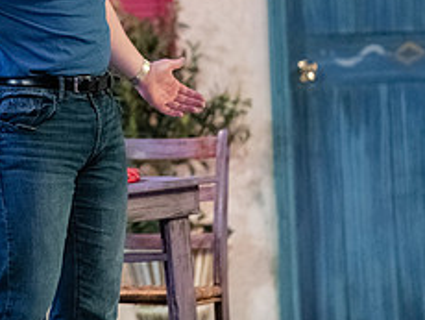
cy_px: -25
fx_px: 5949
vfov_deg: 3.1
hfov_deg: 4.1
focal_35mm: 484
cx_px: 79
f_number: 2.8
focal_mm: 200
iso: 4000
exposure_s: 1/320
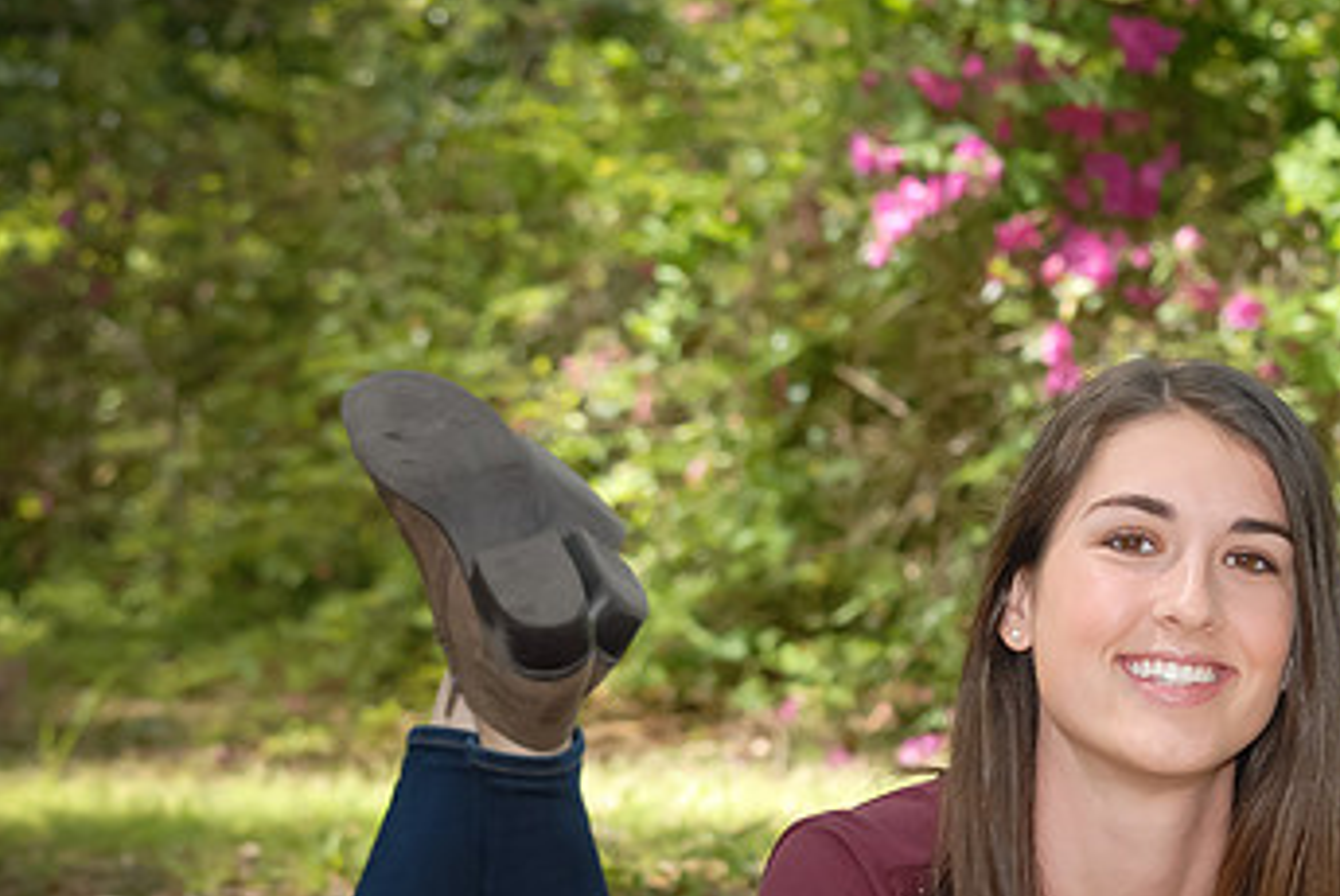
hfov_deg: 11.9
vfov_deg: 8.0
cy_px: 686
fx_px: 6407
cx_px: 1126
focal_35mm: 172
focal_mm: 68
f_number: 6.3
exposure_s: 1/160
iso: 250
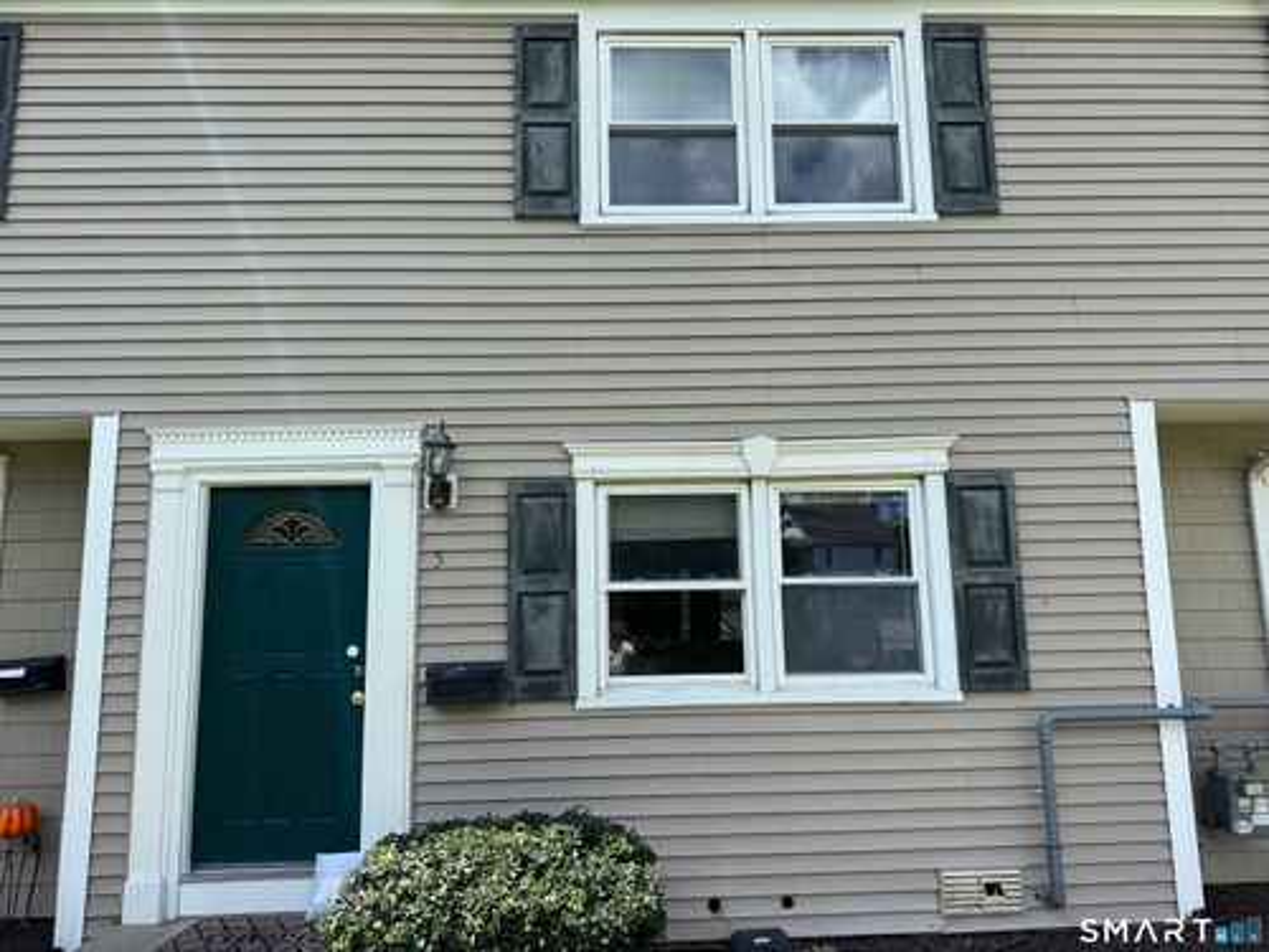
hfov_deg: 71.6
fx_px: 880
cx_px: 634
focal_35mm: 24
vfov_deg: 56.8
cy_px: 476
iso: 80
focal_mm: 6.76
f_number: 1.78
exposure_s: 1/2105
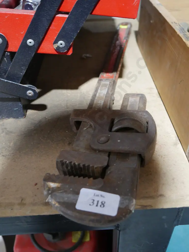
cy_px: 126
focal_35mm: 34
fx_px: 247
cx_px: 94
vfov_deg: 53.9
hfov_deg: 41.8
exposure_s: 1/60
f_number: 4
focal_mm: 17
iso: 2000
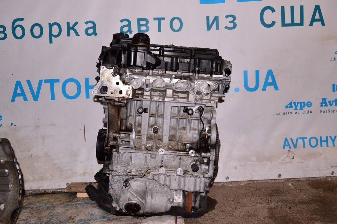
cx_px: 168
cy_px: 112
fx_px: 337
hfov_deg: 53.2
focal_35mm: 36
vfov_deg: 36.8
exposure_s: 1/200
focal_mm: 24
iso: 1600
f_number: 8
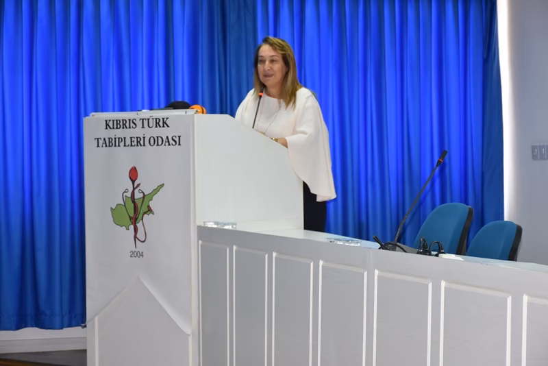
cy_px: 183
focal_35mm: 93
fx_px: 1416
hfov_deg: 21.9
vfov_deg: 14.7
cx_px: 274
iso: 800
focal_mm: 62
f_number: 5
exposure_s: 1/60
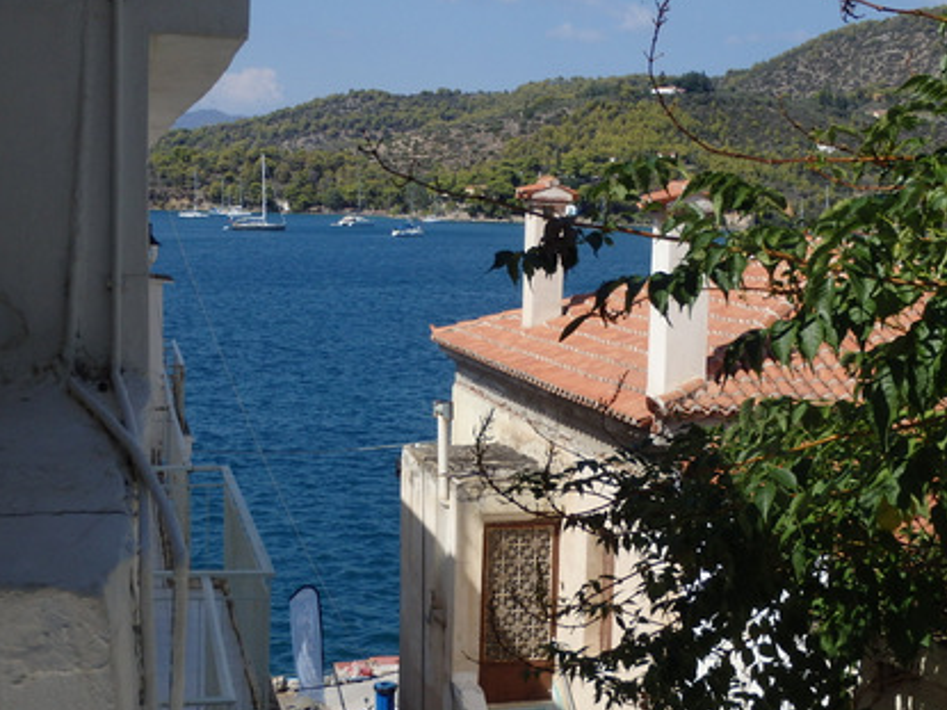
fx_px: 1614
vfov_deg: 24.8
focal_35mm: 59
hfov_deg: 32.7
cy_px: 417
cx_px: 477
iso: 125
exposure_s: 1/125
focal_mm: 8.8
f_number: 14
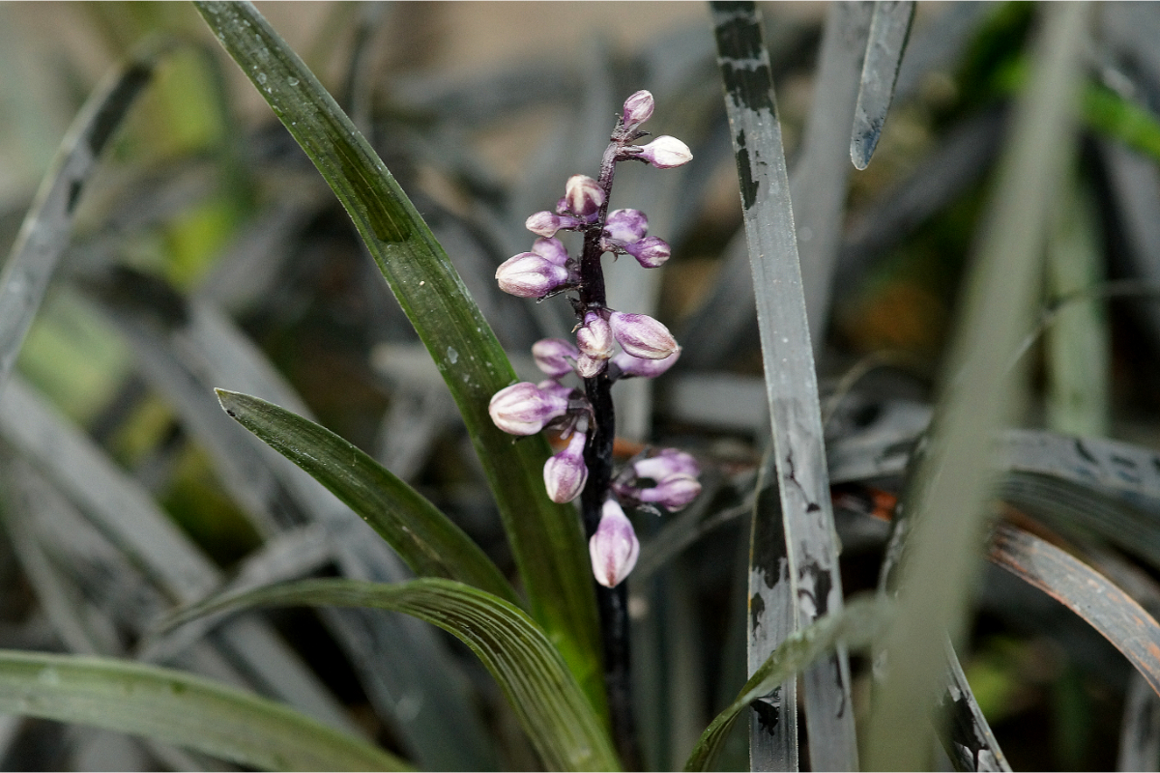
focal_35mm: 150
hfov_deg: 13.7
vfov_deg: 9.1
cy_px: 386
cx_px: 580
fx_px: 4833
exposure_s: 1/160
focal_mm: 100
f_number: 6.3
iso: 1250
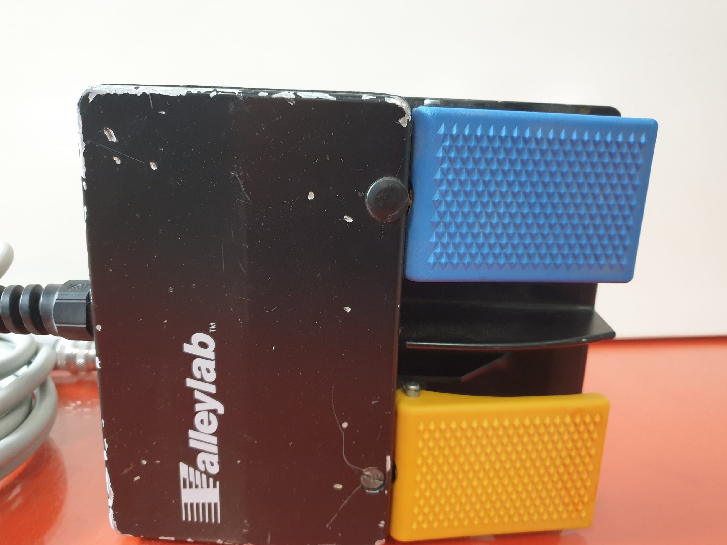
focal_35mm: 27
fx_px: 567
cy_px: 279
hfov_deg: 65.3
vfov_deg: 51.4
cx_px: 365
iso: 400
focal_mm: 4.3
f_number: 1.5
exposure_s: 1/50
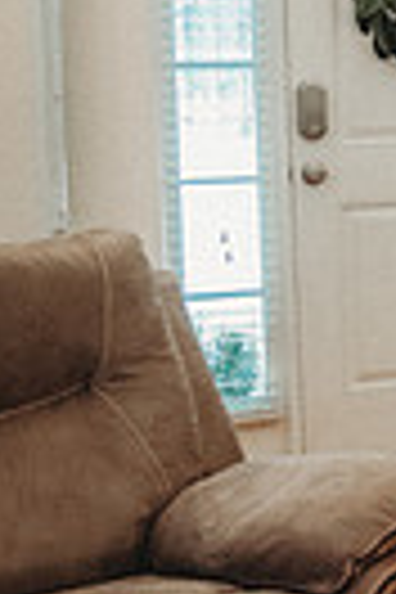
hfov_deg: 9.5
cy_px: 169
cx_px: 1246
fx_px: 1749
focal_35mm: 106
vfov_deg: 19.2
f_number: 4
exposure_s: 1/125
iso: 1600
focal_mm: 24
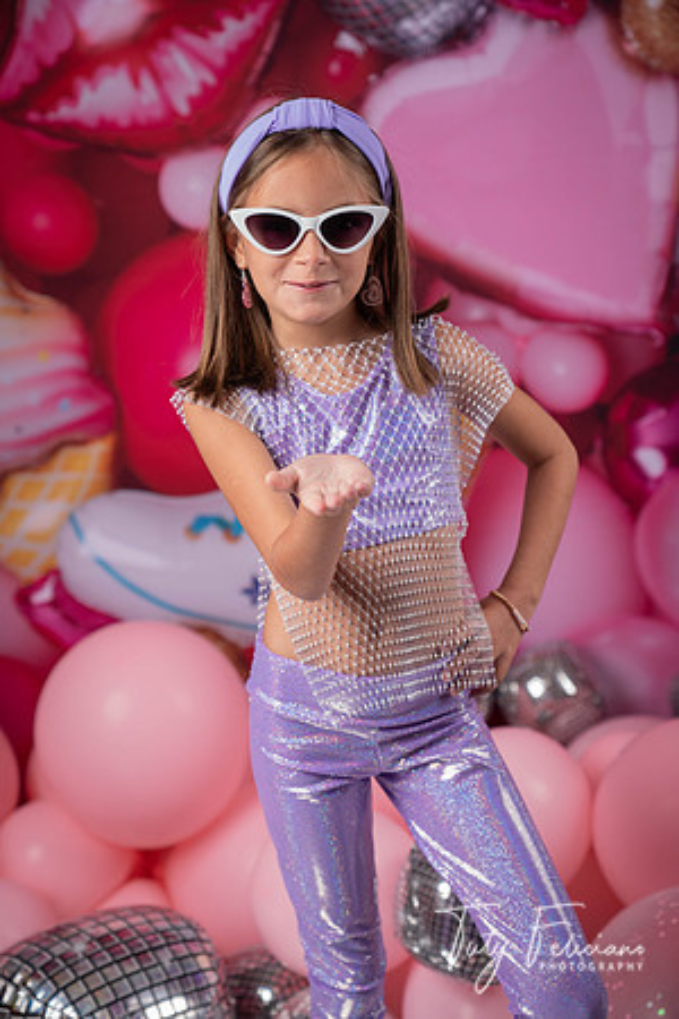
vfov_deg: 31.4
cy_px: 510
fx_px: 1811
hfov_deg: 21.2
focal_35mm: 64
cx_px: 340
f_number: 3.2
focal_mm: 64
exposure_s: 1/250
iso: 64
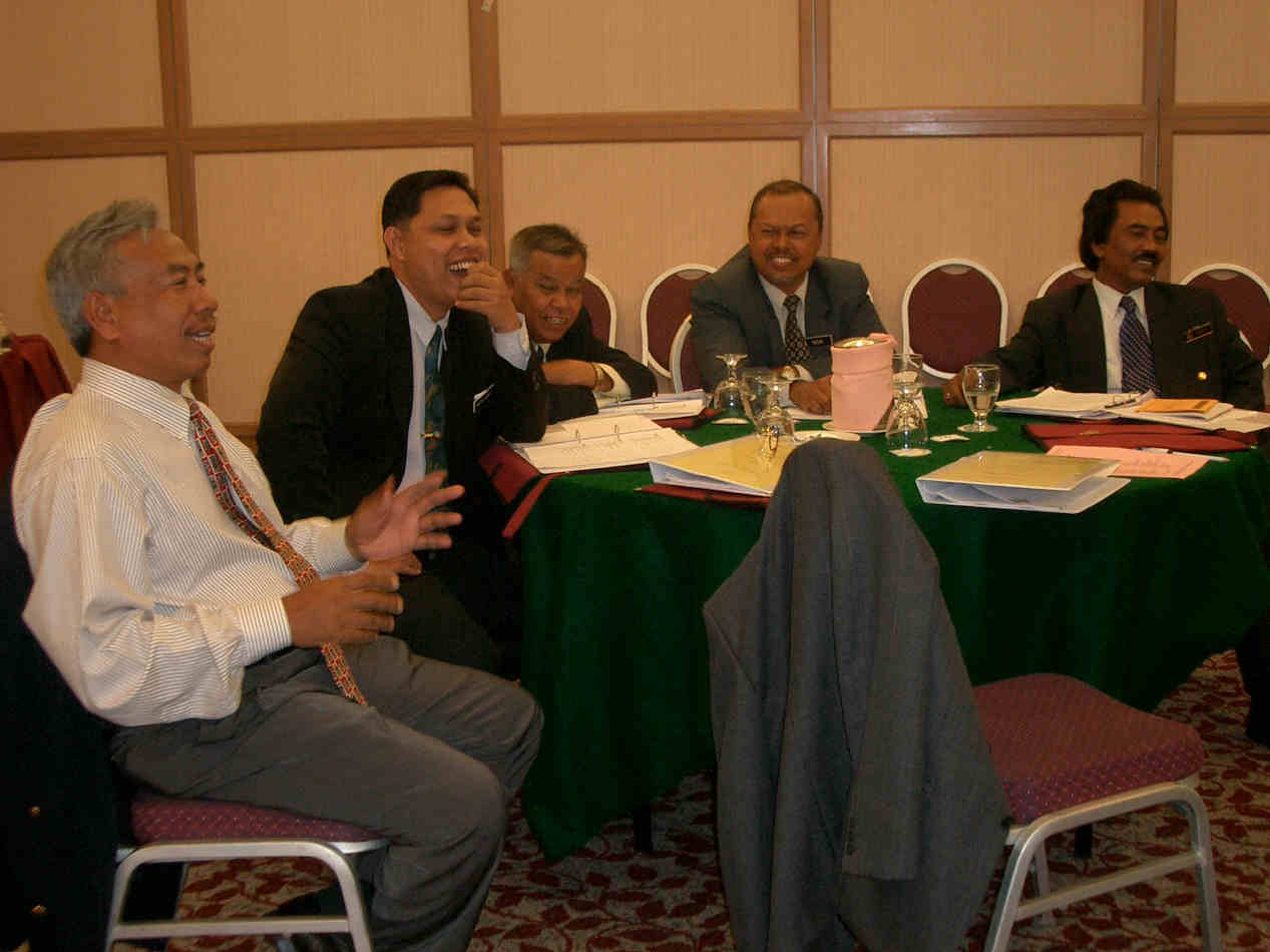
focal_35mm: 49
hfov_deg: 38.9
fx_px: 1798
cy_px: 476
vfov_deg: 29.7
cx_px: 635
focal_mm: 8.2
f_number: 3.1
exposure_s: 1/40
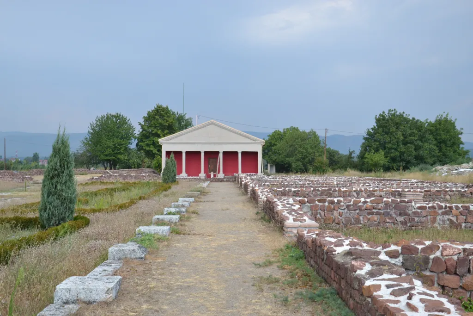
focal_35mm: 45
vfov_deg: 29.9
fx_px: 591
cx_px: 236
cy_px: 158
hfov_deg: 43.6
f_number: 5.6
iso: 100
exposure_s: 1/125
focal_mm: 30
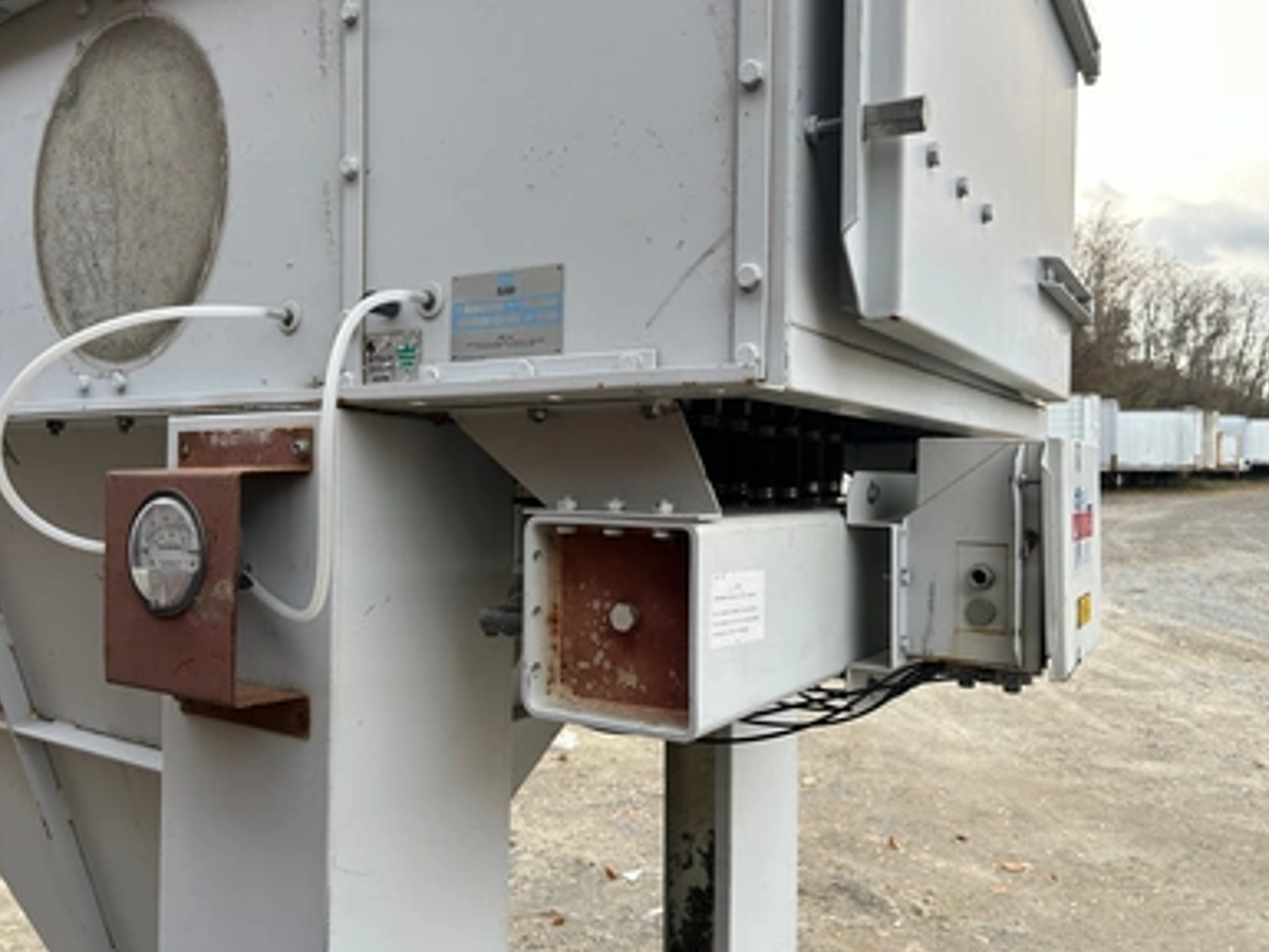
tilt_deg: -2.8
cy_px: 484
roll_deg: +0.2
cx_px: 616
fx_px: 990
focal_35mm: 27
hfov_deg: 65.3
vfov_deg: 51.4
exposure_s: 1/464
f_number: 1.5
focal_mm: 5.7
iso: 50
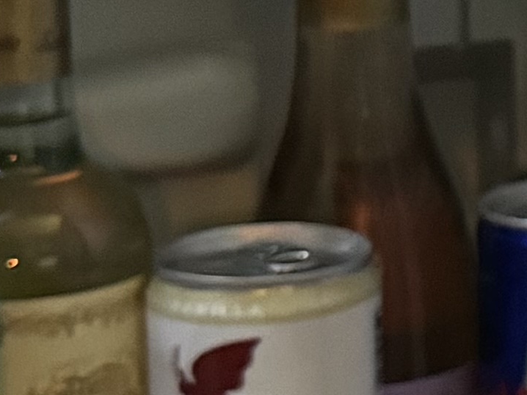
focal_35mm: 191
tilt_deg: -10.6
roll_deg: -2.0
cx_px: 1232
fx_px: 2907
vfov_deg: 7.7
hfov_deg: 9.3
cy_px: 6
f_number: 1.78
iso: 800
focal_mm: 6.76
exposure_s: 1/30
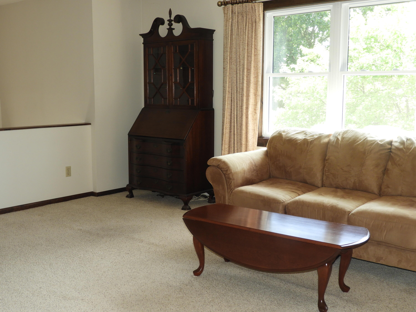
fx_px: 481
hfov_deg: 46.8
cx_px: 208
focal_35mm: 40
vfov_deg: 36.0
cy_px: 156
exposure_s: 1/30
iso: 140
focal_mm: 7.2
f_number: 3.8
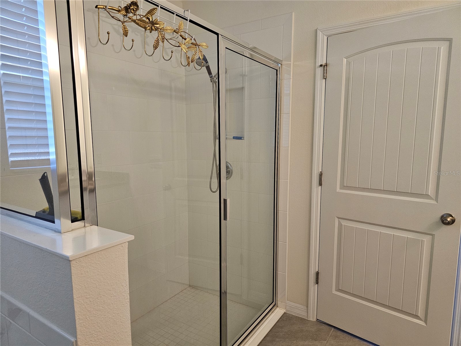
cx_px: 230
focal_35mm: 23
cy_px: 173
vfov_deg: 58.9
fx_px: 306
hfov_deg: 73.9
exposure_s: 1/359
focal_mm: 6.3
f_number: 1.7
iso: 320
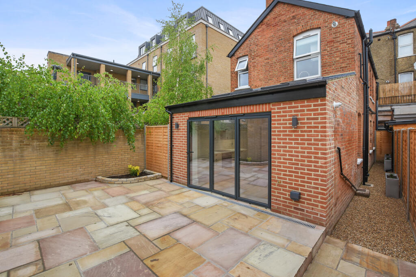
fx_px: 173
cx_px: 208
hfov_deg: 100.4
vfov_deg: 77.3
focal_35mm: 15
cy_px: 138
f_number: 8
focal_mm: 10
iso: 250
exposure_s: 1/160
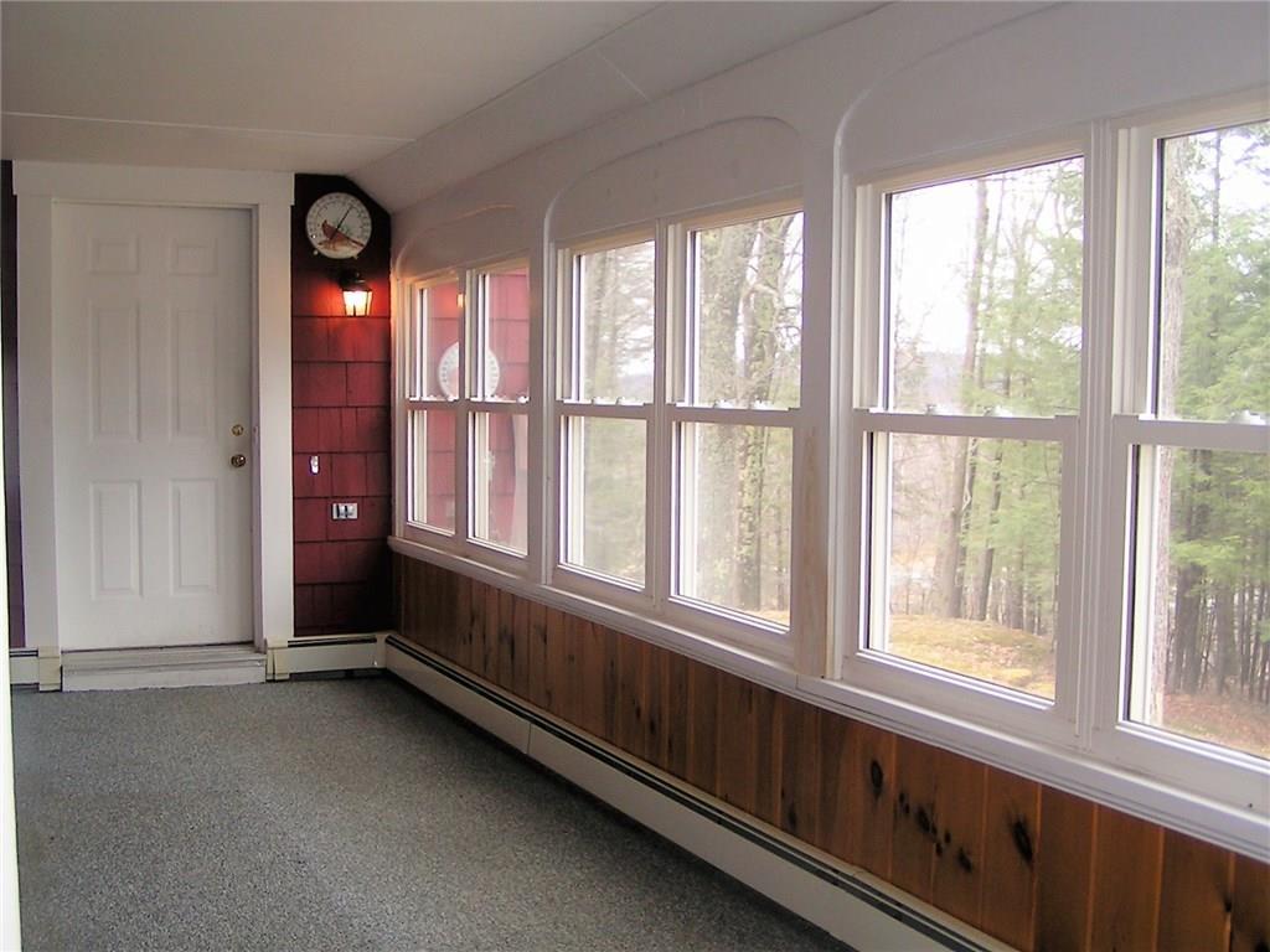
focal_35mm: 38
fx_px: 1394
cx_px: 635
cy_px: 476
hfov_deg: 49.0
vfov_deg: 37.7
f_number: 2.8
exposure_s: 1/60
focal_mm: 5.8
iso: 50
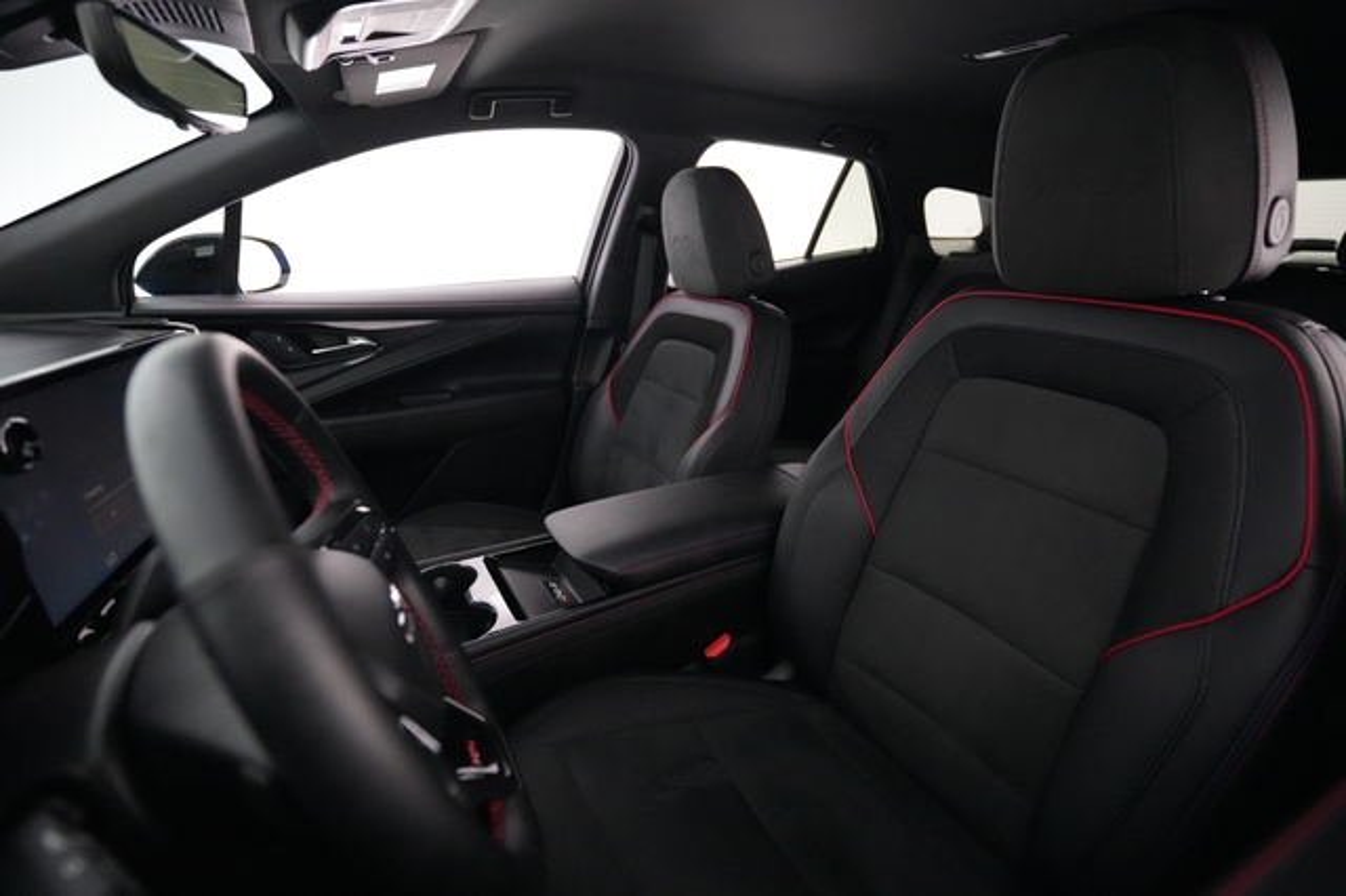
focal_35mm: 17
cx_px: 673
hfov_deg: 93.3
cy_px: 448
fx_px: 635
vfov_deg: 70.4
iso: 12800
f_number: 2.8
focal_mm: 17
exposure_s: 1/125
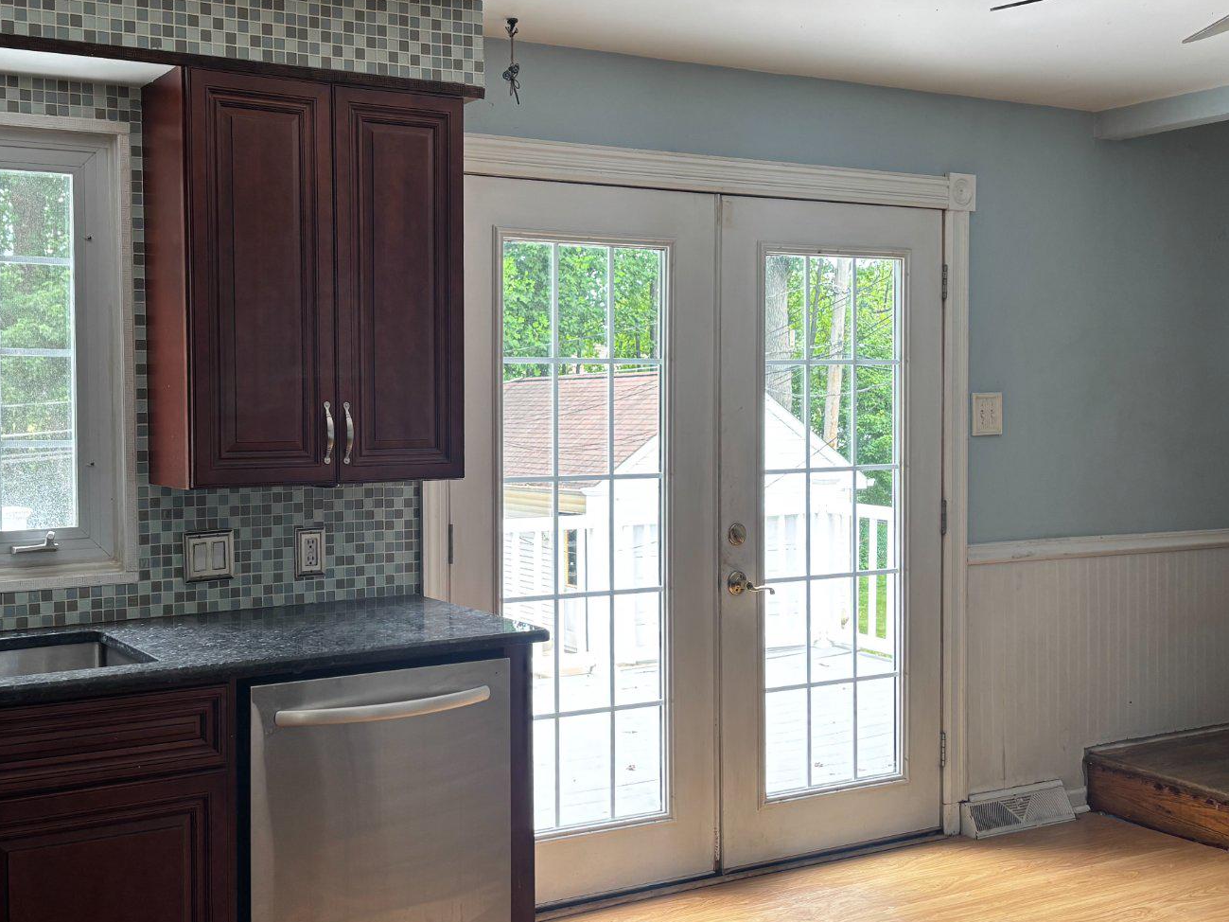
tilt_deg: -2.1
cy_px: 452
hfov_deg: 45.3
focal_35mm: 41
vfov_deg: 35.1
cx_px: 435
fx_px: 1456
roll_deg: +0.1
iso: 64
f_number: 1.6
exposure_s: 1/121
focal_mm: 5.96
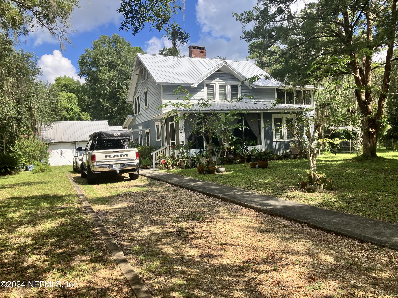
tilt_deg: +1.5
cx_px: 199
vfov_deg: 49.7
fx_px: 322
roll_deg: +3.6
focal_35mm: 28
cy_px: 149
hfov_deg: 63.4
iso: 32
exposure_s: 1/1012
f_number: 1.8
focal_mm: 3.99
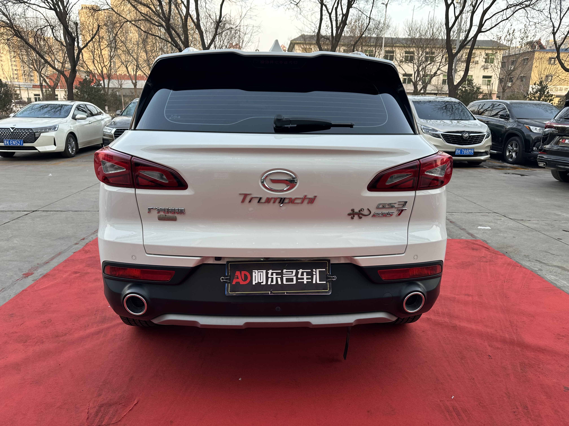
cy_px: 213
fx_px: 394
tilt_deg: -14.6
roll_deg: -0.9
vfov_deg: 56.8
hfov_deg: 71.6
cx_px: 284
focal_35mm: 24
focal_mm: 6.86
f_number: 1.78
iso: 64
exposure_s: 1/135
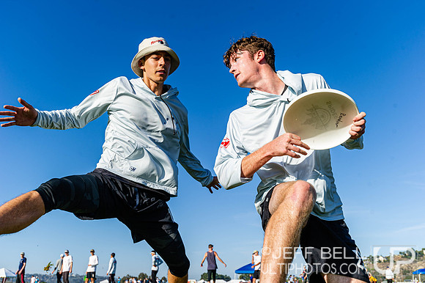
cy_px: 142
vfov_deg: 37.8
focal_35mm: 35
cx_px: 212
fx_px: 413
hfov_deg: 54.5
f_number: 5.6
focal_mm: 35
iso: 200
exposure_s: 1/1000
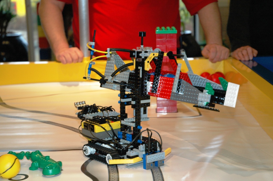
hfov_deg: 27.0
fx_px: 568
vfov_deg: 18.1
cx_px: 136
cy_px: 90
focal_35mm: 75
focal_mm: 50
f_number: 4.5
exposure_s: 1/125
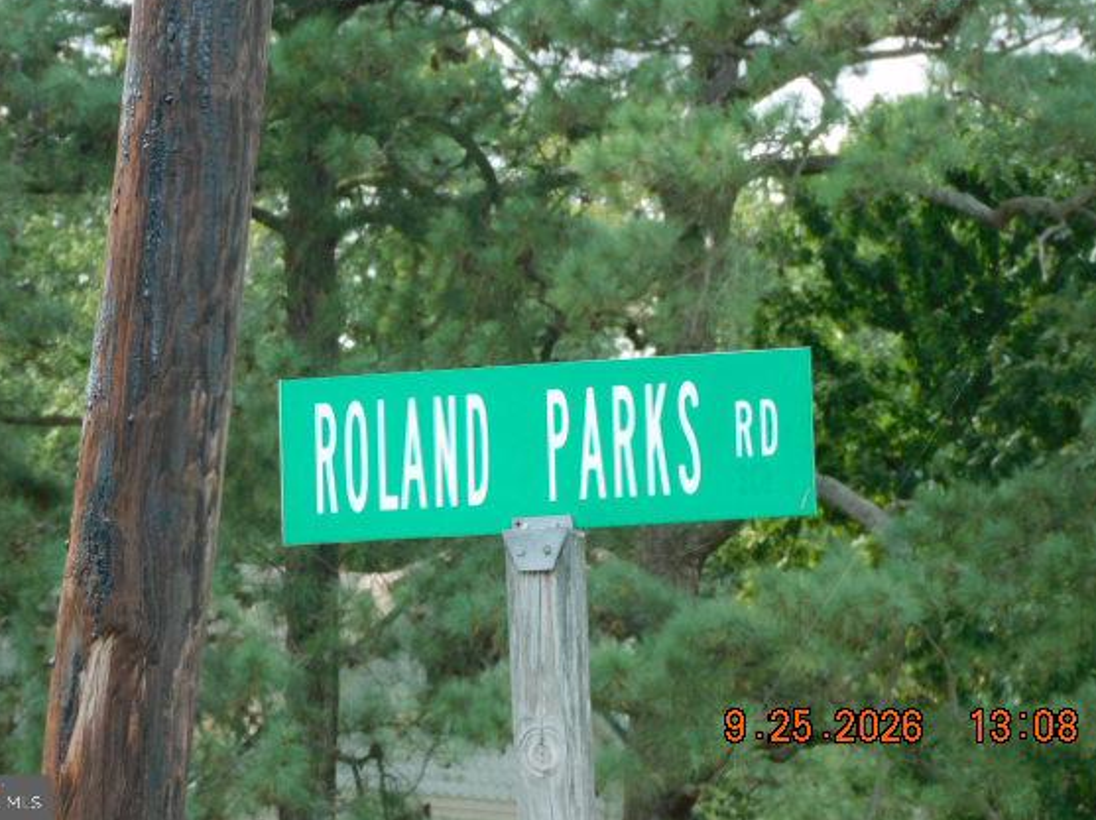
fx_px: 8005
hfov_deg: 7.8
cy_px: 354
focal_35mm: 253
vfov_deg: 5.9
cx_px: 527
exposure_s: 1/160
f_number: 5.3
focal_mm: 39.4
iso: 125
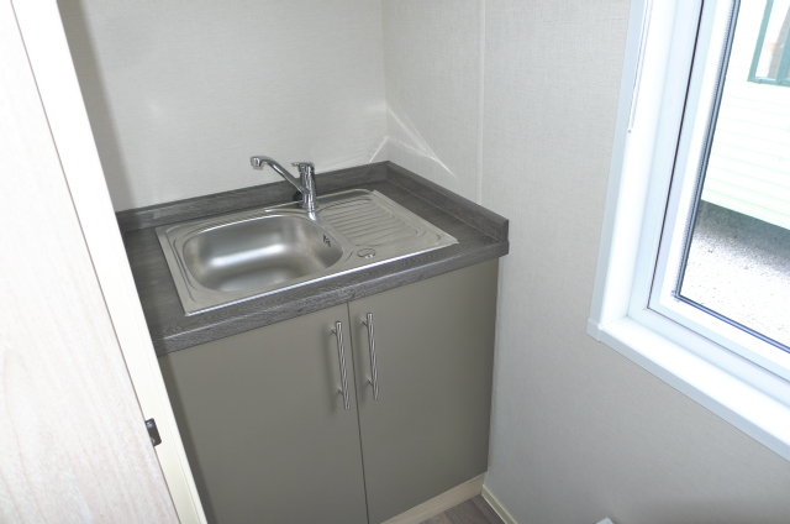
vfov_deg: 52.9
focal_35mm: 24
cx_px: 395
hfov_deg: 73.8
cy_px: 262
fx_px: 526
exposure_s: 1/15
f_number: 2
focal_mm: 5.1
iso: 400
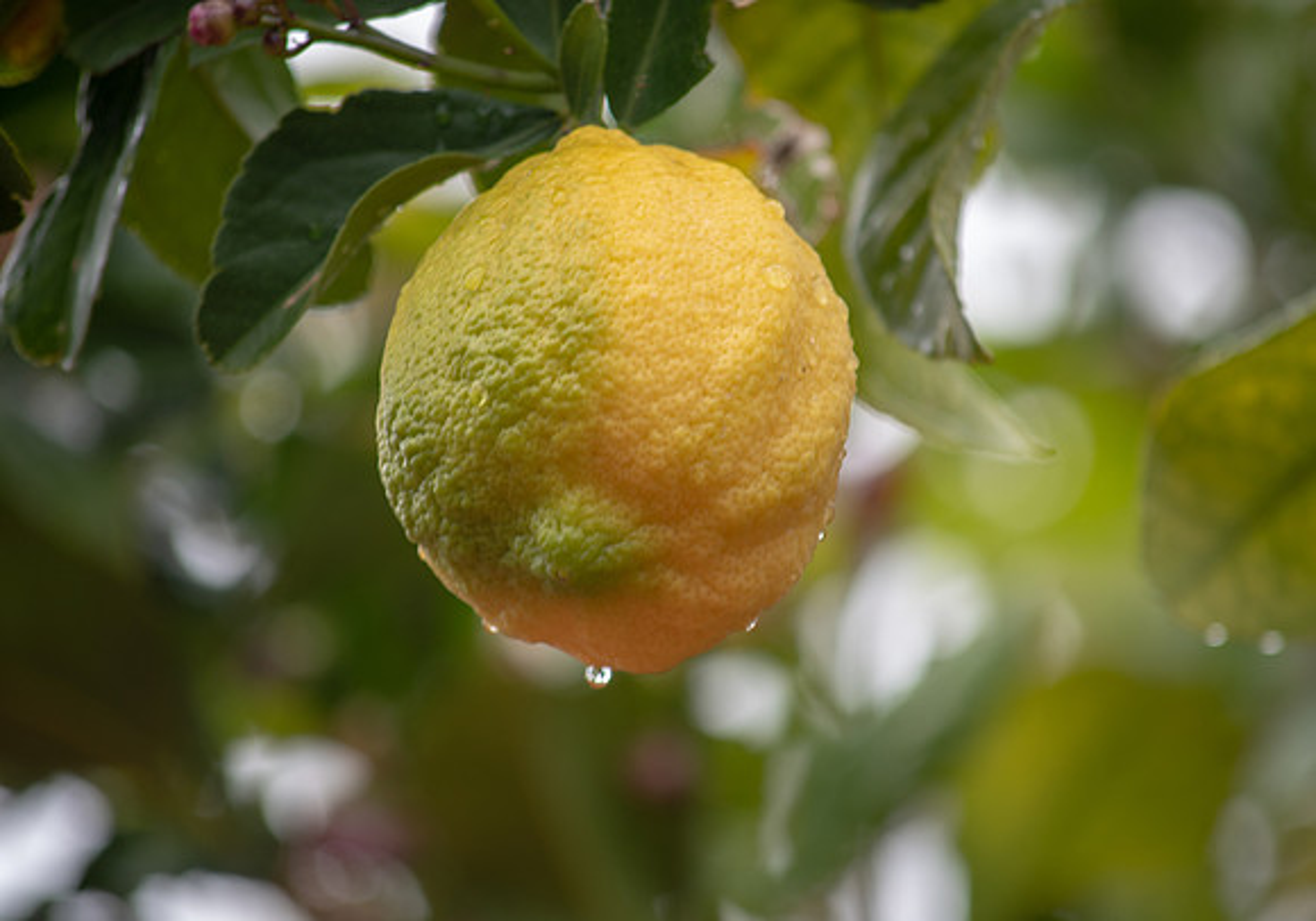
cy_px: 466
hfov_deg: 5.3
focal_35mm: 380
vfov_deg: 3.7
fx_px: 14106
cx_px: 698
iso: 100
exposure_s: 1/25
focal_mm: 240
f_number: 5.3
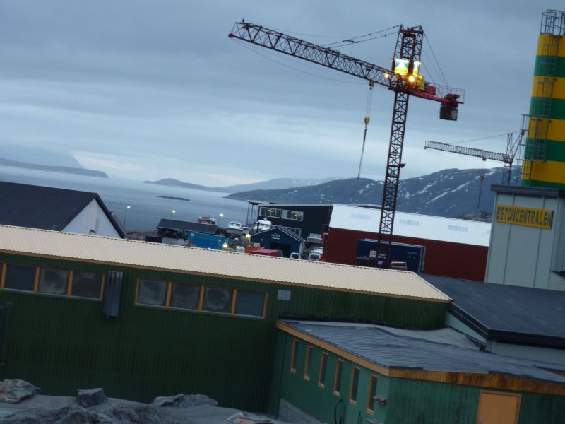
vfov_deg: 10.8
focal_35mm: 137
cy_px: 212
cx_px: 282
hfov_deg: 14.4
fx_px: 2236
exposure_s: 1/2
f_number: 4.5
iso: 80
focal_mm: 22.5
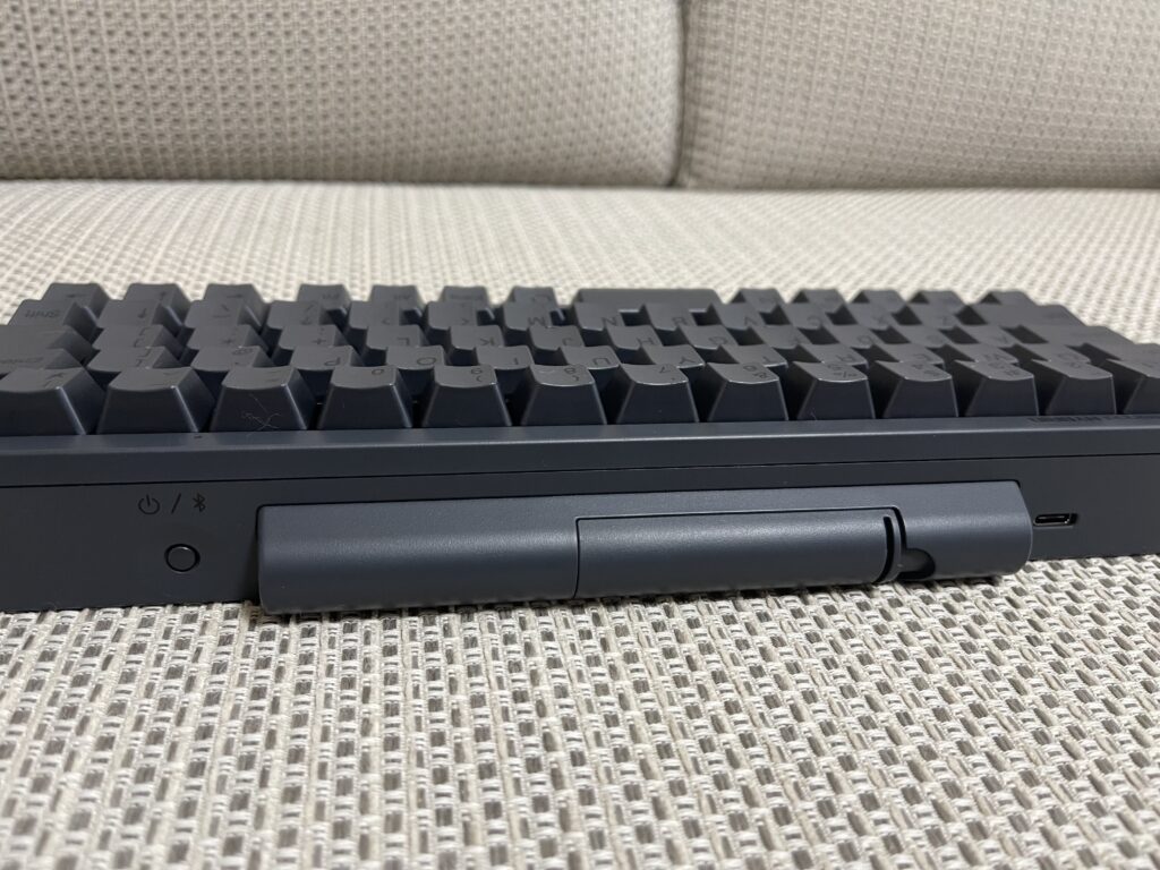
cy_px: 435
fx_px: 871
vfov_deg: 53.1
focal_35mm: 26
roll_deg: -5.0
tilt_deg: -32.2
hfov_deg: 67.3
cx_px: 580
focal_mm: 5.1
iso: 160
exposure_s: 1/60
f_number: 1.6
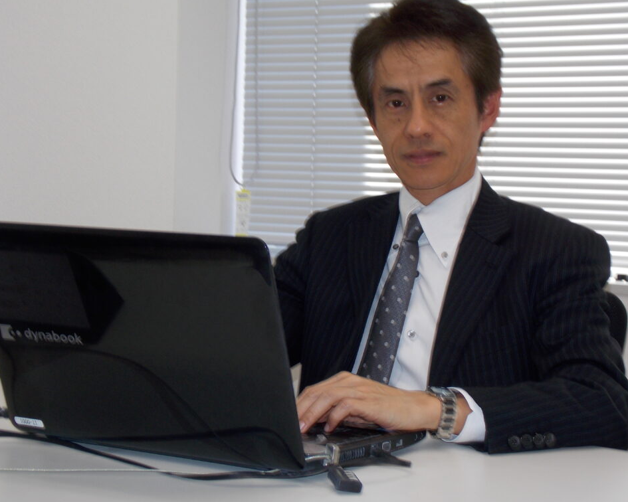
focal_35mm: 74
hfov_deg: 25.7
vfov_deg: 20.7
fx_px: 1375
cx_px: 315
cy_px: 248
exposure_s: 1/40
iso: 80
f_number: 4.2
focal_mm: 12.5
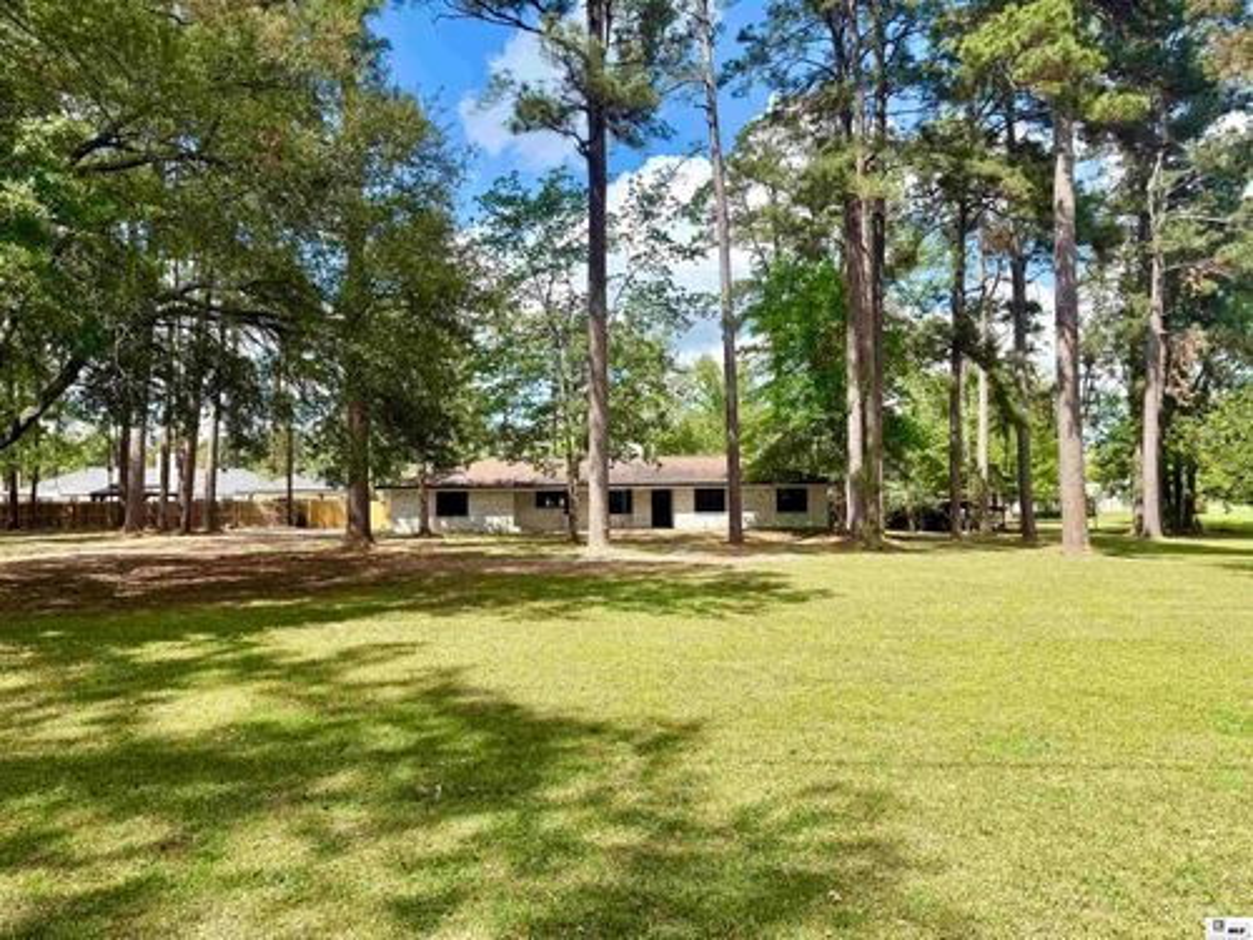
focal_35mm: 24
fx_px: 869
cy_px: 470
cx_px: 626
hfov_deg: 71.6
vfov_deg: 56.8
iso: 100
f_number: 1.78
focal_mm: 6.76
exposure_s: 1/2907
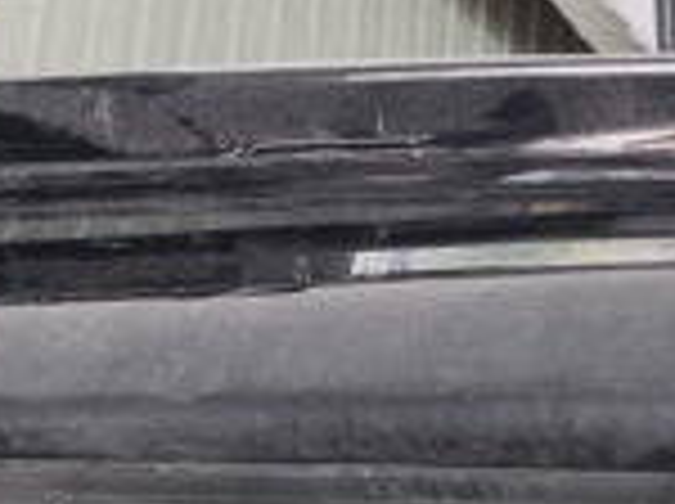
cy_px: -88
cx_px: 148
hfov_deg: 17.6
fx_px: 2161
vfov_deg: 13.0
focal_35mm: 111
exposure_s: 1/100
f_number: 1.8
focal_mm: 5.4
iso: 250
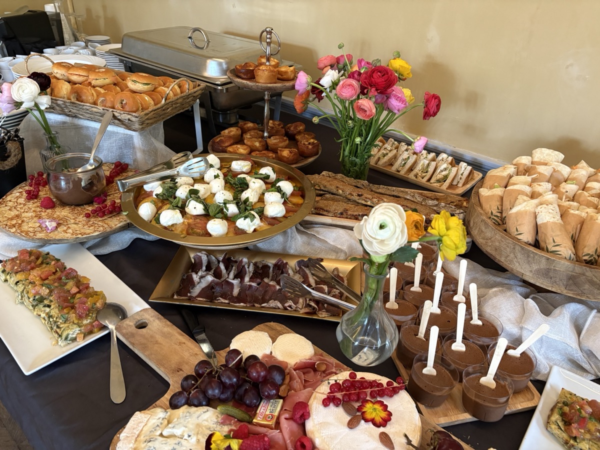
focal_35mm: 26
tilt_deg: -32.3
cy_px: 225
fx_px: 451
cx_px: 300
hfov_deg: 67.3
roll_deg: -3.1
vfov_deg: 53.1
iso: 250
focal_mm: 5.96
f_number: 1.6
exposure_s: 1/50
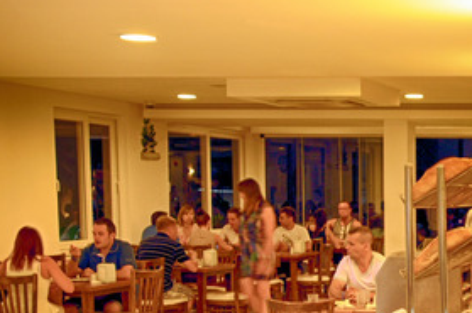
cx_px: 616
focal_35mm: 86
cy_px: 322
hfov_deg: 21.4
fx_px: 1126
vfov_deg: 15.5
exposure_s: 1/8
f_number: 3.5
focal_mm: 20
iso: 250
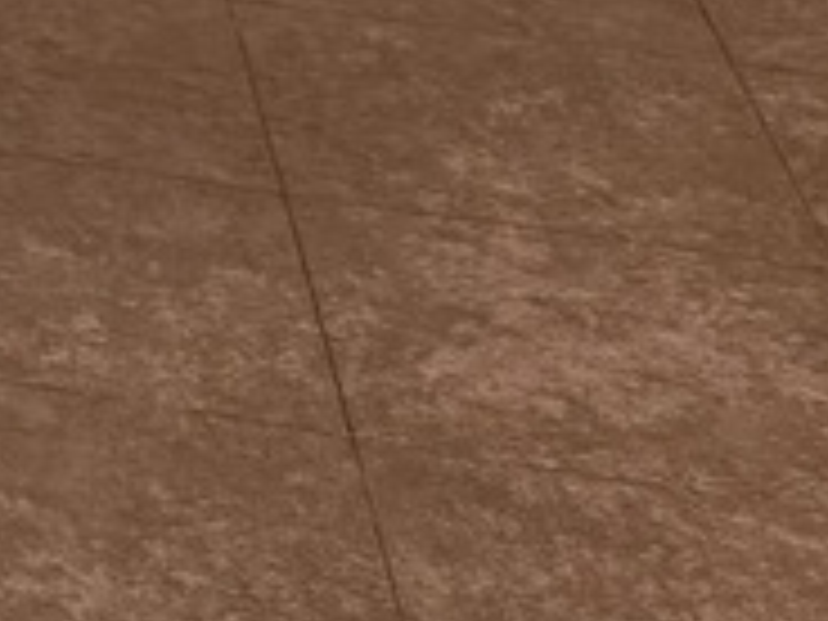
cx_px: -1922
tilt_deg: -6.0
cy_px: -1530
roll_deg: +0.9
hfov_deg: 8.3
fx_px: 4497
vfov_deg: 6.8
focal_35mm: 188
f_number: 1.78
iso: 250
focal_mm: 6.76
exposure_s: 1/120
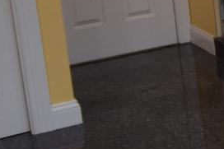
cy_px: -15
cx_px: 471
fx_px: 703
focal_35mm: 113
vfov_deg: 11.9
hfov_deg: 14.5
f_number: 4.8
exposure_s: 1/90
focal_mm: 10
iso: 400
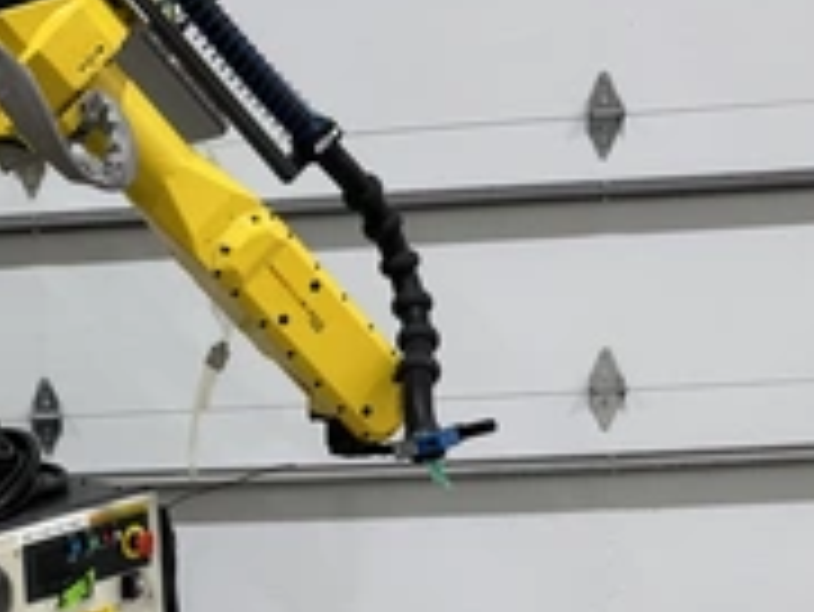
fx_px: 1247
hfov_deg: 33.8
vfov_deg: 27.4
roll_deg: +4.1
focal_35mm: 53
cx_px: 49
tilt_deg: -8.2
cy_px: 396
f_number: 1.78
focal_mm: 6.76
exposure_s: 1/120
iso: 80
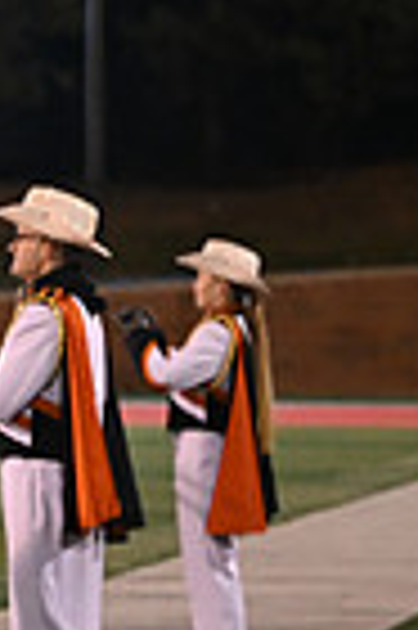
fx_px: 5709
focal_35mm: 327
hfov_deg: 4.1
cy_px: 461
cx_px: -764
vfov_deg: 6.3
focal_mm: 79
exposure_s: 1/800
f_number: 2.8
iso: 4000
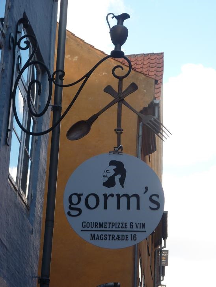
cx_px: 108
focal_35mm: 107
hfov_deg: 13.8
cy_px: 144
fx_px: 890
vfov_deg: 18.4
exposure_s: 1/80
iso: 100
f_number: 5.1
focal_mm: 17.7
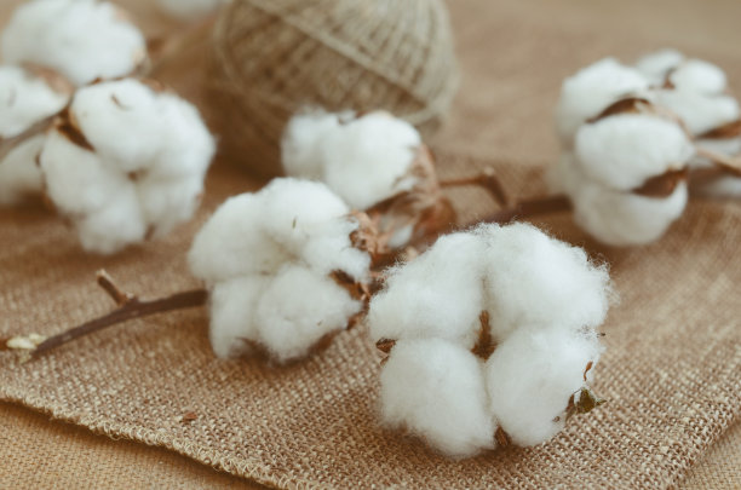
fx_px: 1540
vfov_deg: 18.1
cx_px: 370
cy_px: 245
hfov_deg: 27.1
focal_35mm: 75
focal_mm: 50
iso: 100
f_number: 4.5
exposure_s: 1/125
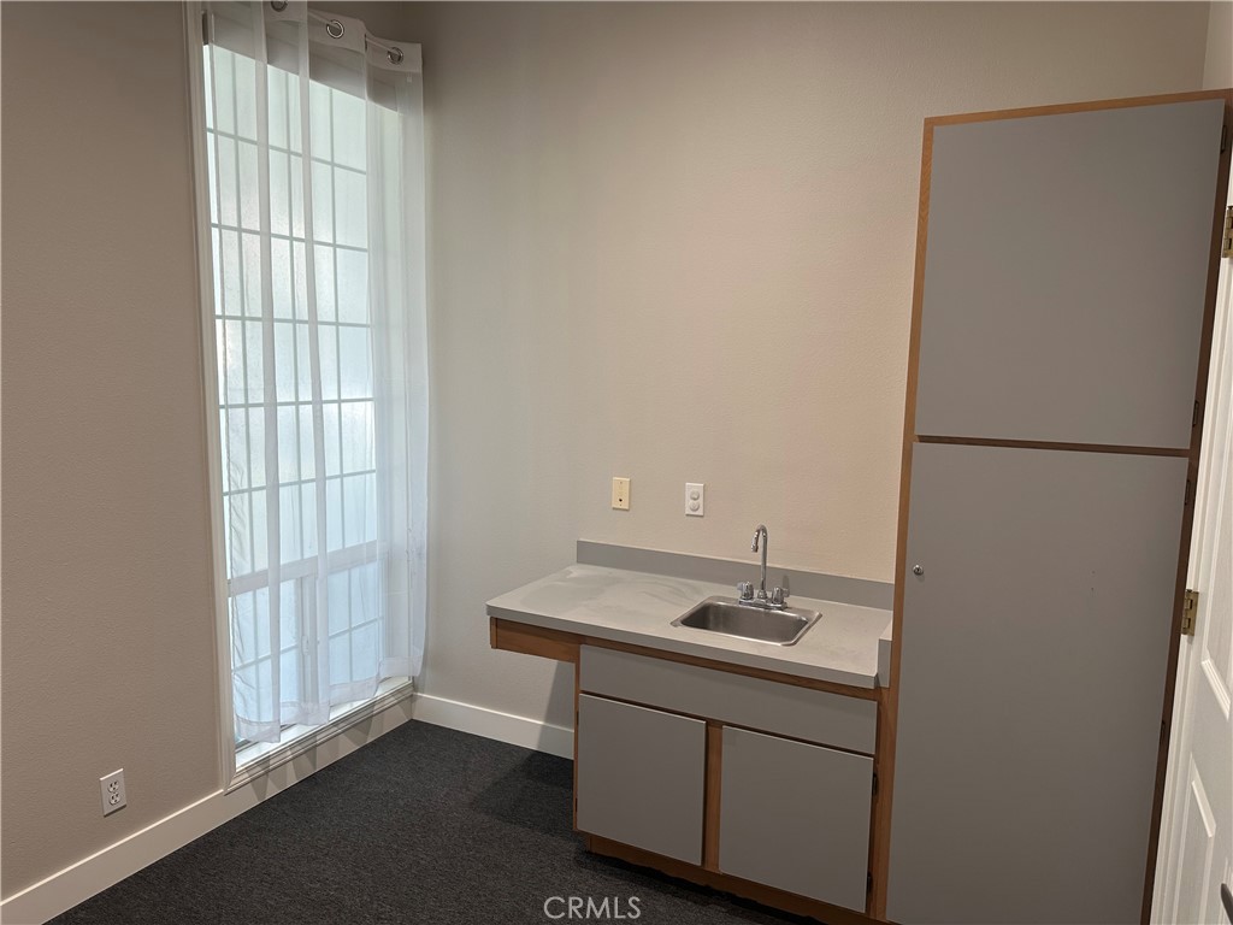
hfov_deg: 71.6
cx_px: 616
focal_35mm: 24
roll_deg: -1.1
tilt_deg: -7.2
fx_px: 855
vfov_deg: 56.8
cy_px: 462
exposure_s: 1/125
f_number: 1.78
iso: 100
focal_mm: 6.86
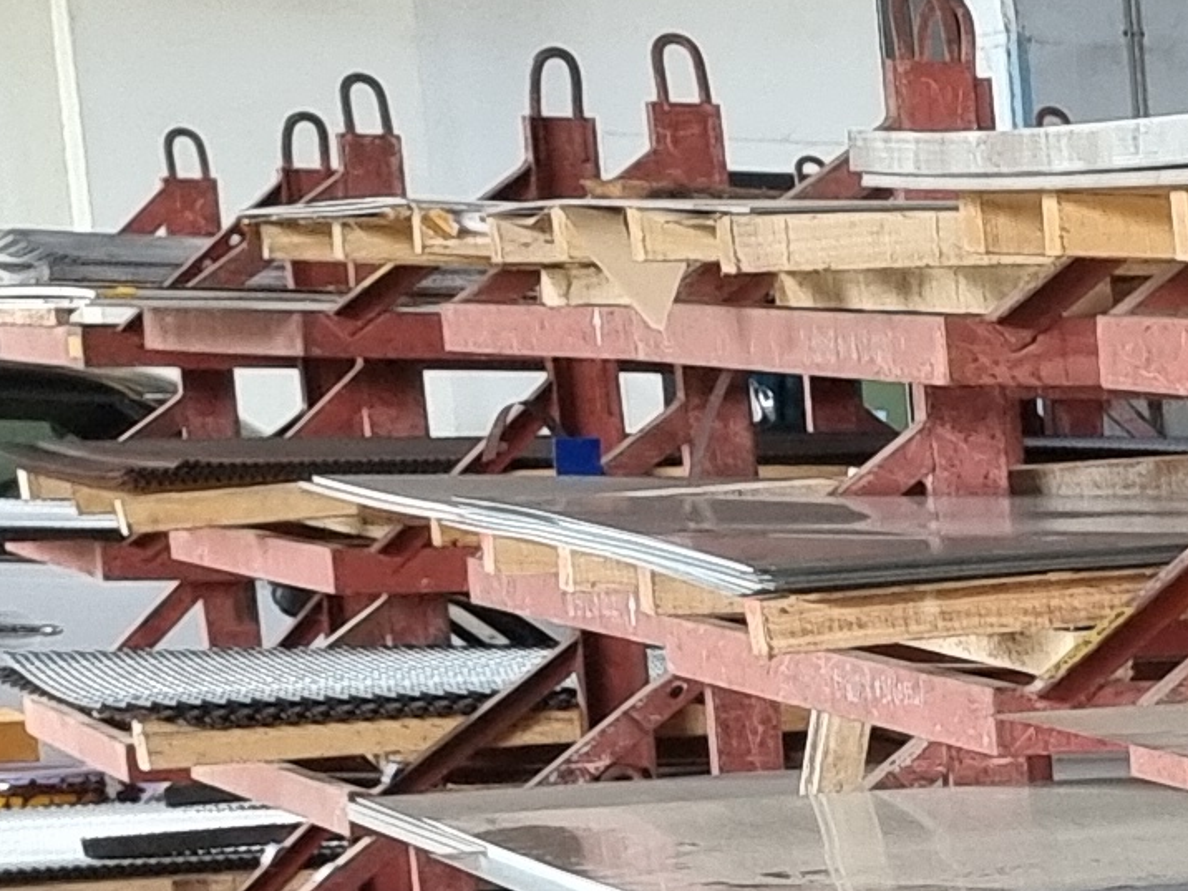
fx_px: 4599
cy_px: 1143
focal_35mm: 134
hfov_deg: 11.5
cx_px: 3071
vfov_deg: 10.8
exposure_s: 1/120
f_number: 1.8
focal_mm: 6.7
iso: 250
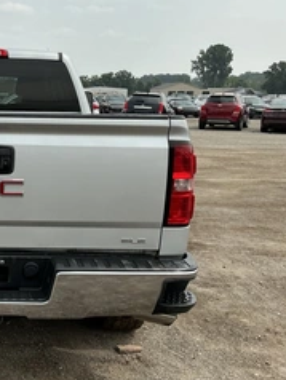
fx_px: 517
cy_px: 182
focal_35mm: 47
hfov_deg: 28.6
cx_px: -13
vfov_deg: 40.4
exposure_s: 1/1912
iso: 25
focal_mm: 3
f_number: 1.8
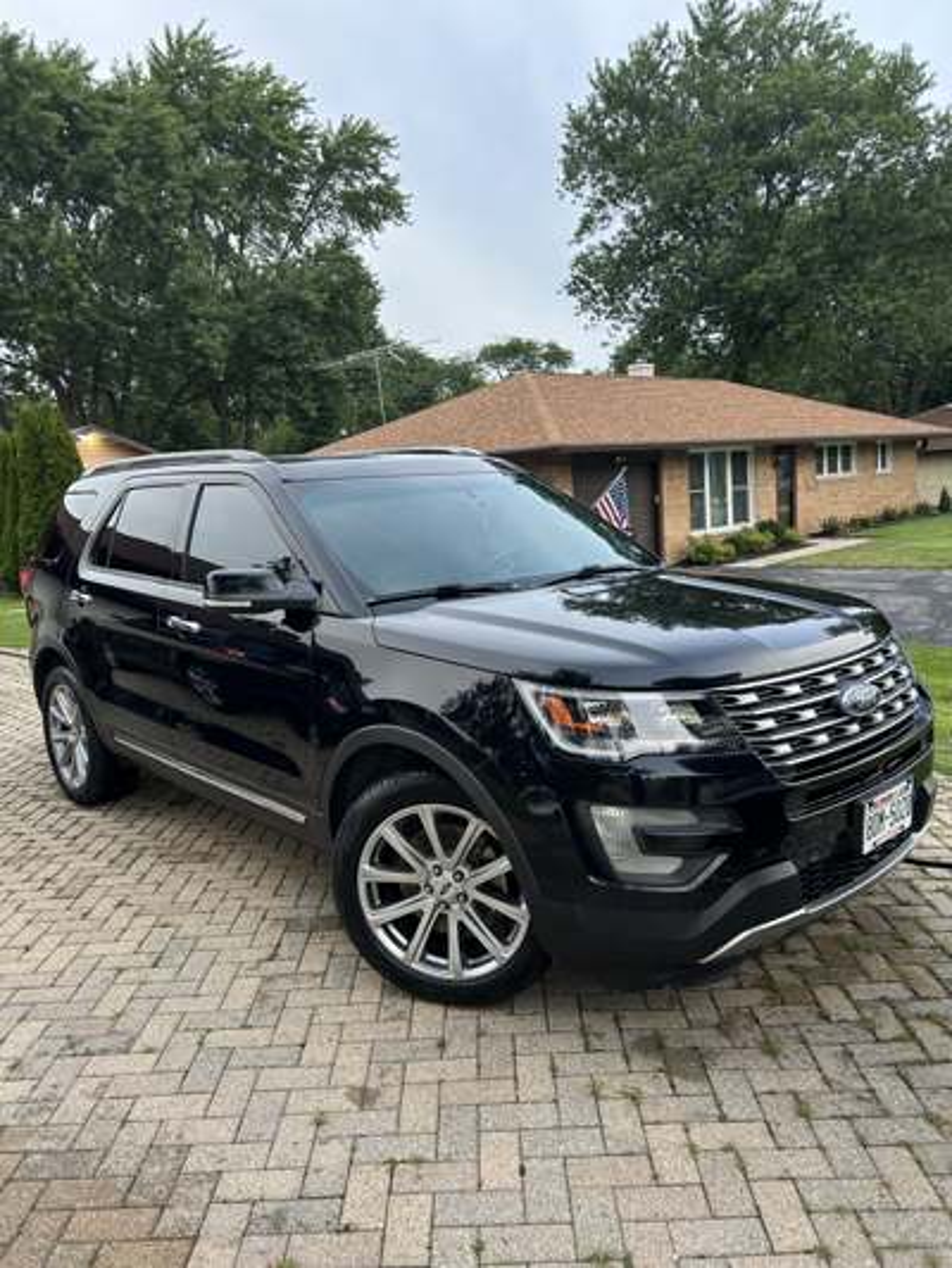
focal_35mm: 26
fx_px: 953
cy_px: 634
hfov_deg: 53.1
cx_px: 476
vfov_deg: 67.3
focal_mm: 5.7
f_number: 1.5
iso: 80
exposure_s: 1/121
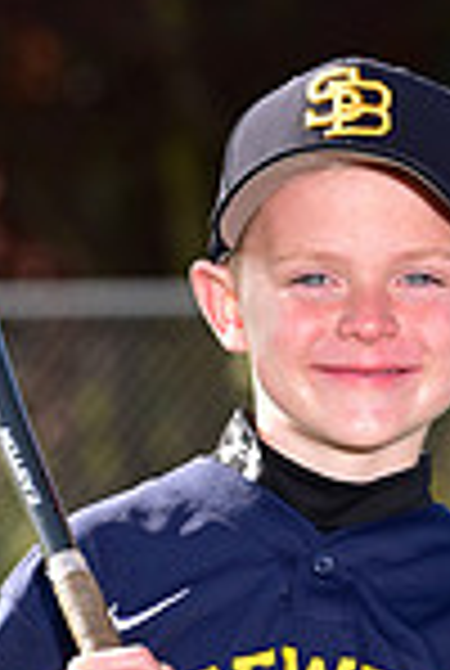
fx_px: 9798
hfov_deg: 2.6
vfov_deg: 3.9
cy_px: 782
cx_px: 466
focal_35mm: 525
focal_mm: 135
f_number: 5
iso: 80
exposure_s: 1/250
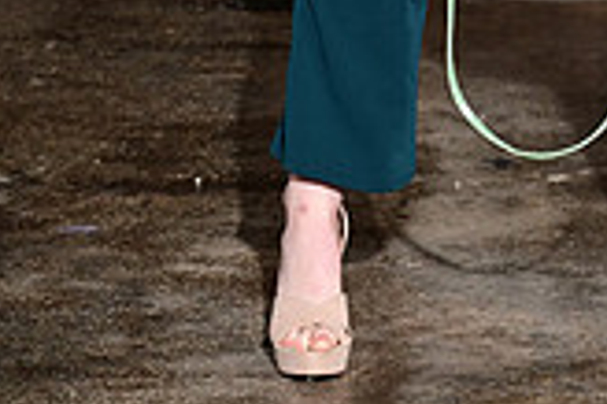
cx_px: 563
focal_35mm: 248
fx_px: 4177
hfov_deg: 8.3
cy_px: -486
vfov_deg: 5.4
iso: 1000
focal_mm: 70
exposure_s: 1/160
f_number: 6.3
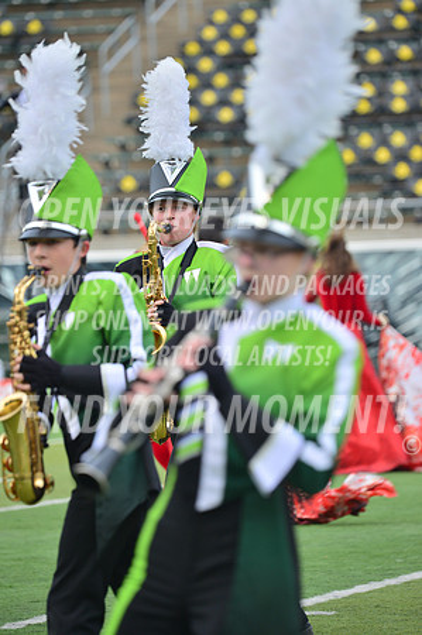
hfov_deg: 4.6
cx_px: 211
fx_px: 5287
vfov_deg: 6.9
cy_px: 318
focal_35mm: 300
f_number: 5.6
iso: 200
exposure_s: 1/500
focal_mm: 300
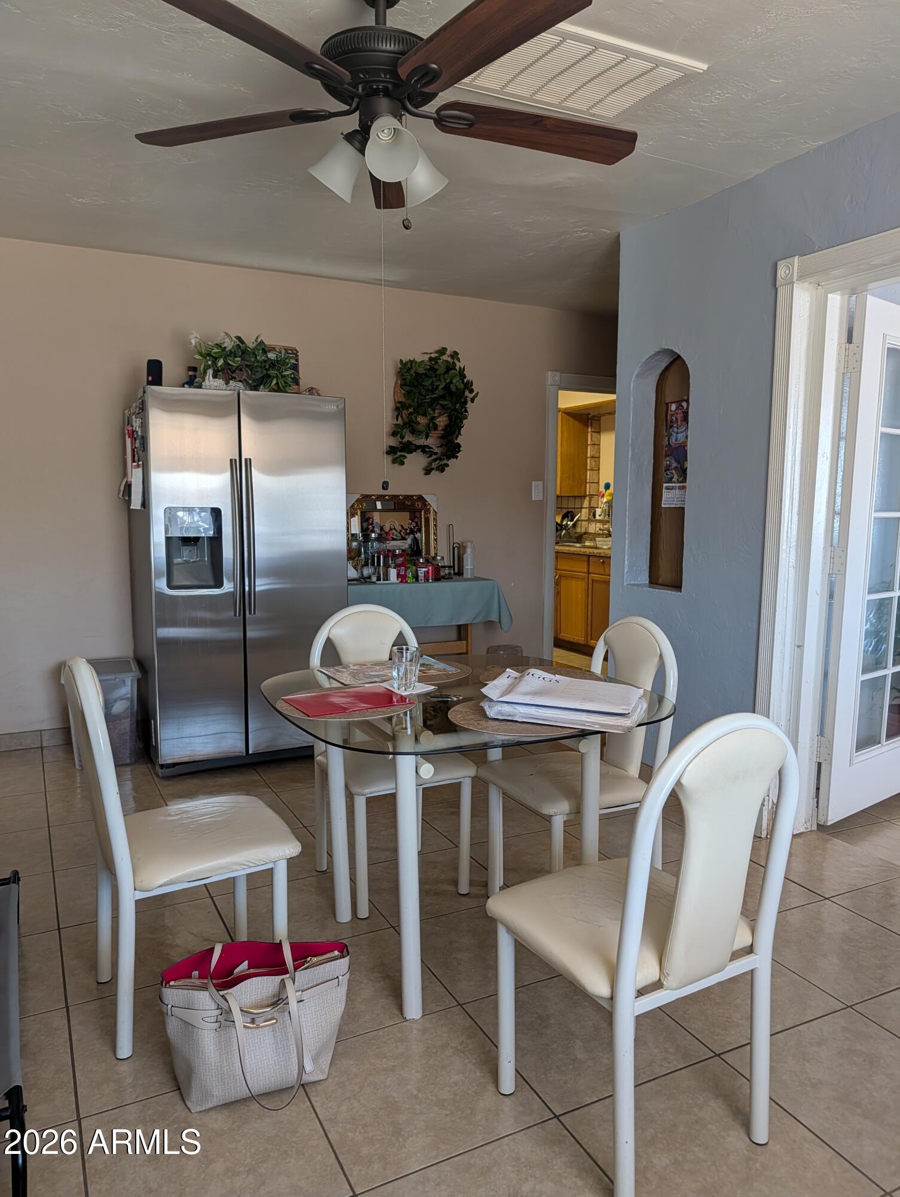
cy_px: 598
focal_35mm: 24
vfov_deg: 71.5
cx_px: 450
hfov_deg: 56.9
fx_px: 830
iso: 30
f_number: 1.68
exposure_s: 1/46
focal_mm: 6.9
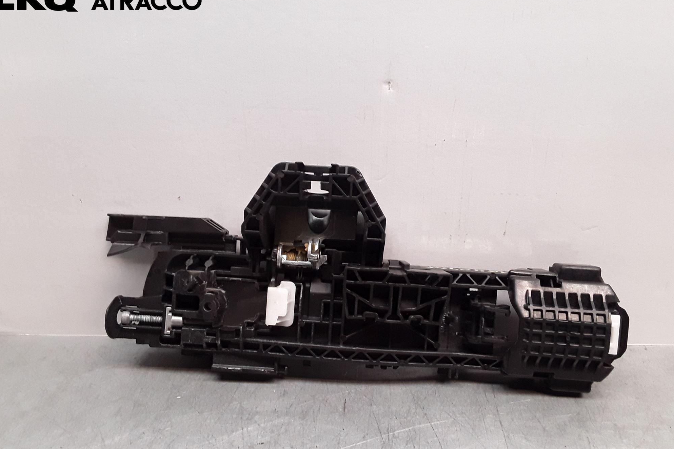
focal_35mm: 30
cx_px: 340
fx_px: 562
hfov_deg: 61.9
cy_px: 250
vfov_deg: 43.5
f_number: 1.9
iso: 100
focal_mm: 2.91
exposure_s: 1/100
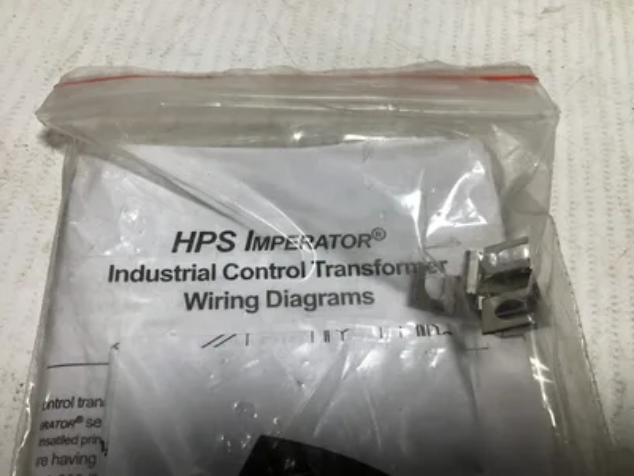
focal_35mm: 31
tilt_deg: -64.7
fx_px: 568
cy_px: 238
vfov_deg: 45.4
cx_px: 317
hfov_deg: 58.4
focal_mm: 3.3
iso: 25
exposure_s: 1/201
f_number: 2.4
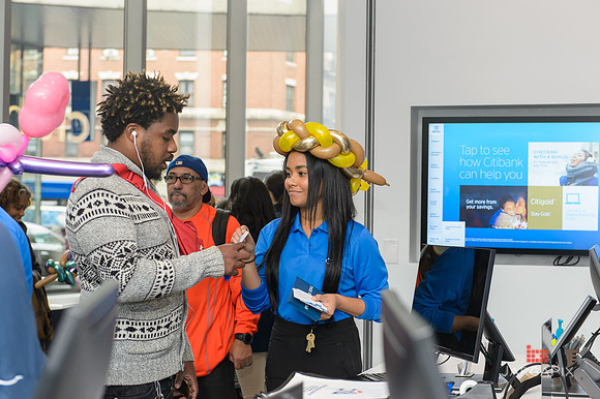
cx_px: 300
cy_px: 200
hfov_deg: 28.9
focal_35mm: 70
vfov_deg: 19.4
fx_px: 1166
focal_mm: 70
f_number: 4.5
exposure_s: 1/160
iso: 800
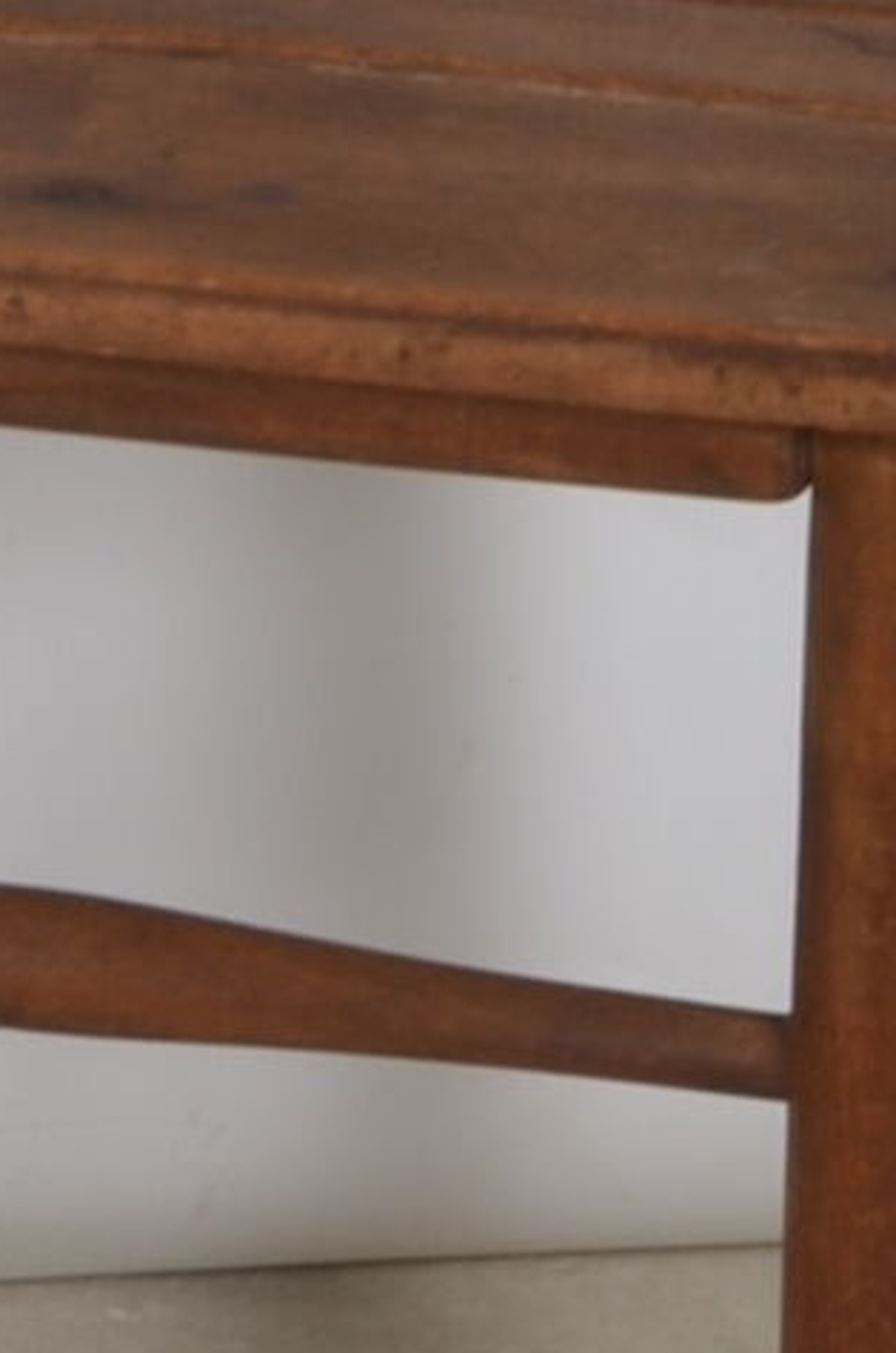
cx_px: -1090
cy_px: -208
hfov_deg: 4.8
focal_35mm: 281
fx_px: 10536
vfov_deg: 7.3
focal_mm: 24
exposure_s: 1/125
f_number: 14
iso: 100
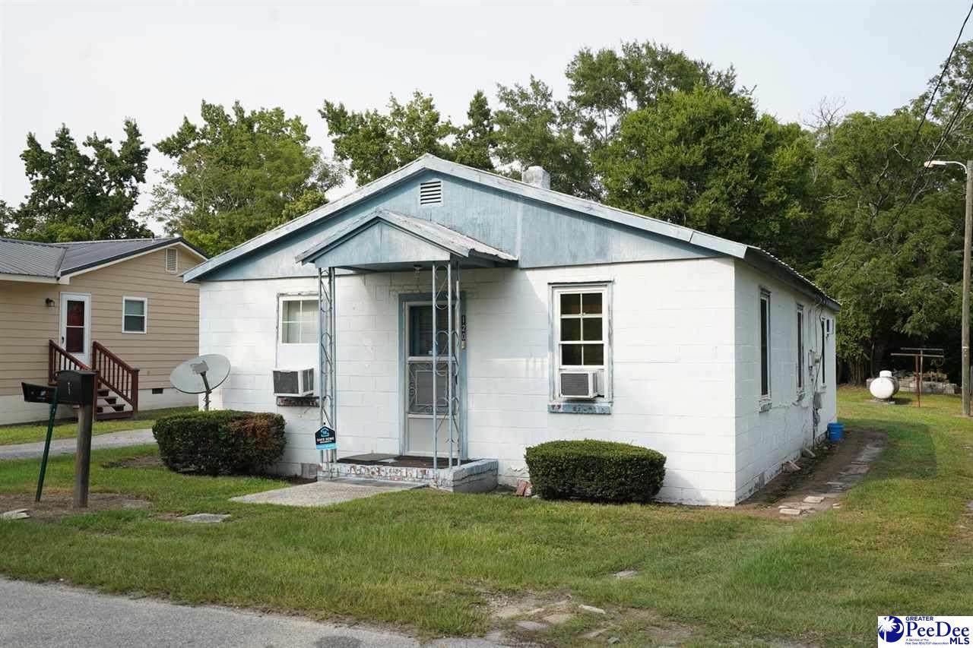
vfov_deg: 37.8
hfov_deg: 54.4
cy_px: 324
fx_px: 946
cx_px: 486
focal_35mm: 35
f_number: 7.1
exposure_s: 1/125
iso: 100
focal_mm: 35
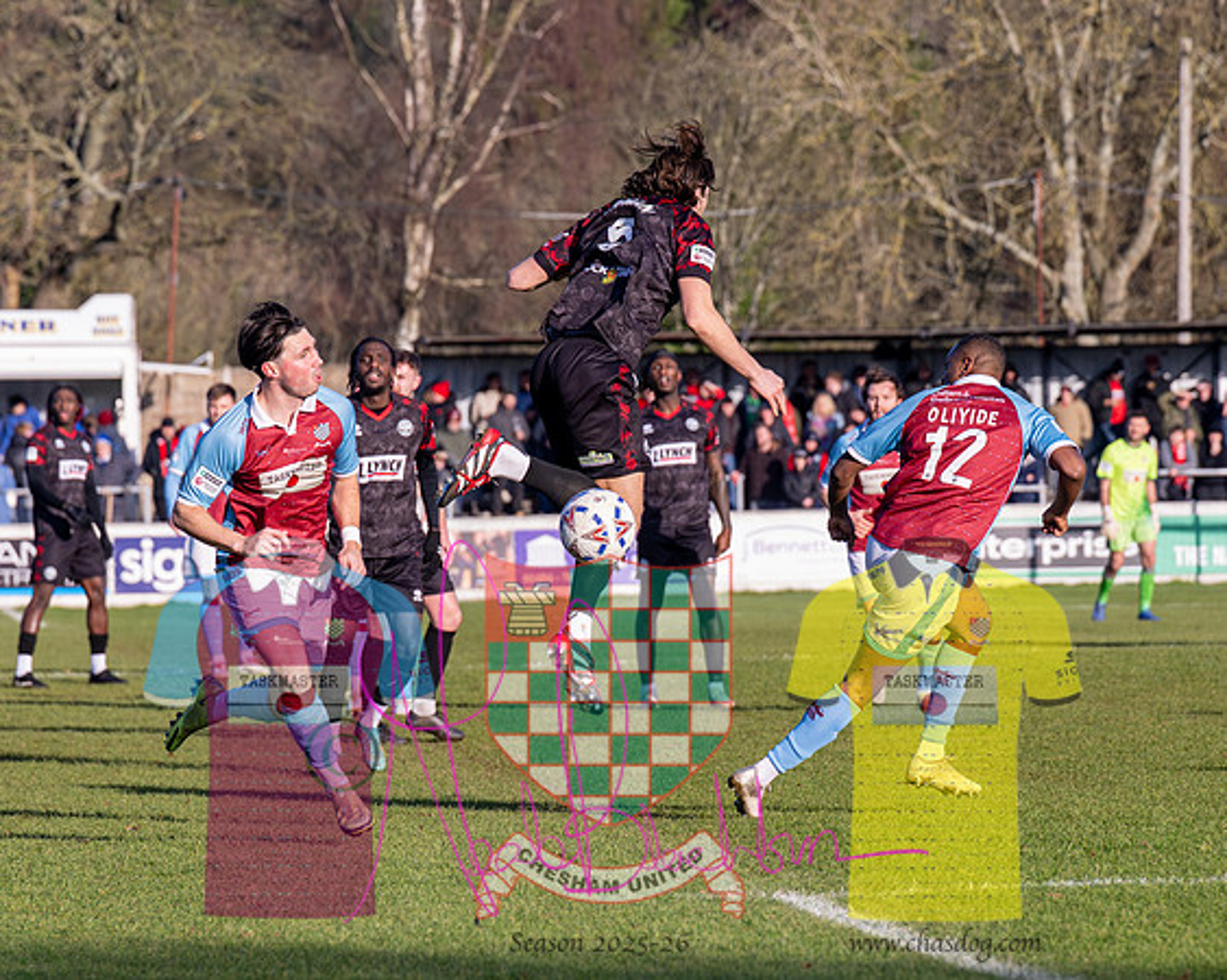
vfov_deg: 6.2
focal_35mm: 247
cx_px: 603
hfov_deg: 7.8
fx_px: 8984
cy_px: 551
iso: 800
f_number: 4
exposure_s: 1/6400
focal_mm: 115
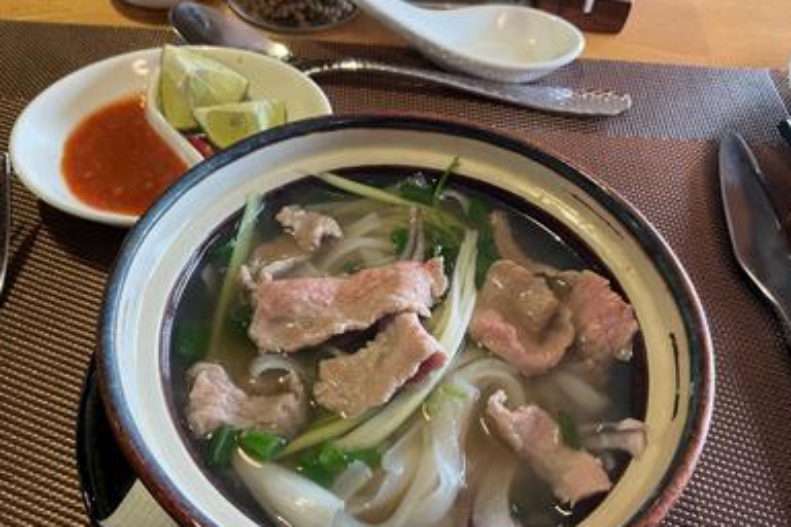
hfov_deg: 57.2
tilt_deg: -54.3
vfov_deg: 39.8
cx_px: 381
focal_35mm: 33
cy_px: 314
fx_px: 725
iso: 200
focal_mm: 3
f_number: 1.8
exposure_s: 1/50
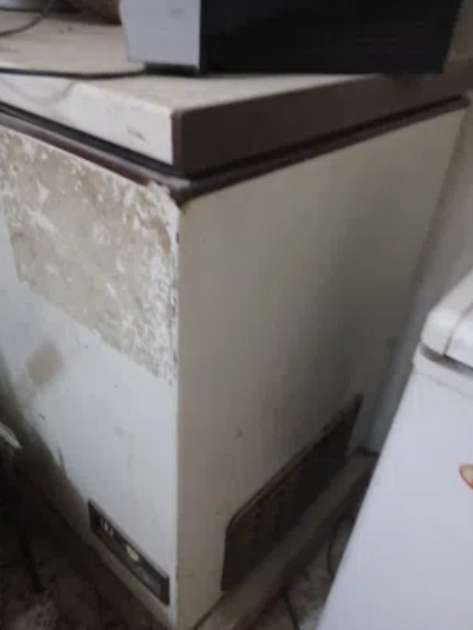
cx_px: 229
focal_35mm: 27
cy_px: 322
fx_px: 492
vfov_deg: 65.3
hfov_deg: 51.4
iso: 1000
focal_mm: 3.98
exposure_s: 1/16.7
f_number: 1.8
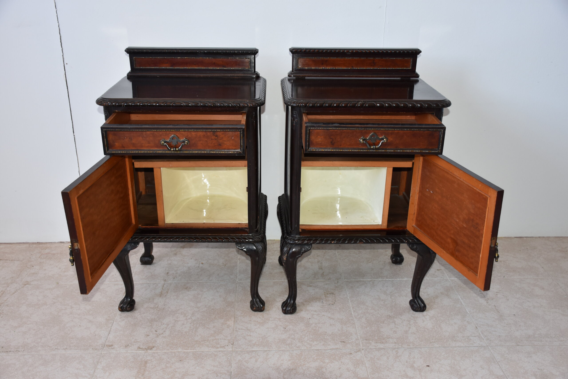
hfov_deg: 53.1
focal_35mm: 36
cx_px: 284
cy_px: 190
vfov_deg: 36.9
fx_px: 568
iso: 500
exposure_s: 1/60
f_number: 3.8
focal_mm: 24
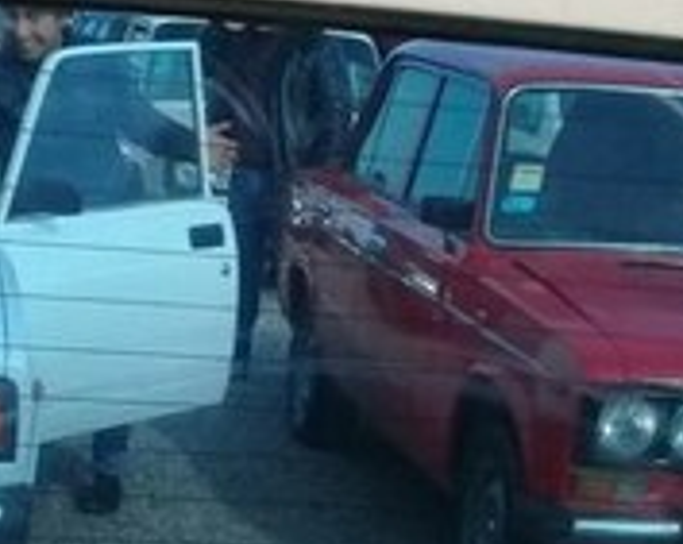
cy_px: 723
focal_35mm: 113
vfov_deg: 13.1
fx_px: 2280
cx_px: 193
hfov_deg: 17.0
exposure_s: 1/33
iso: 100
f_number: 2.2
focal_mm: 3.3
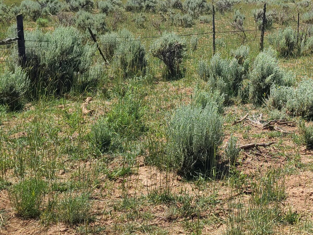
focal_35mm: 65
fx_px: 588
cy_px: 37
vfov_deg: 22.2
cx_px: 287
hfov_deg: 28.6
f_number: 1.8
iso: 40
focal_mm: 5.4
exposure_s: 1/2151
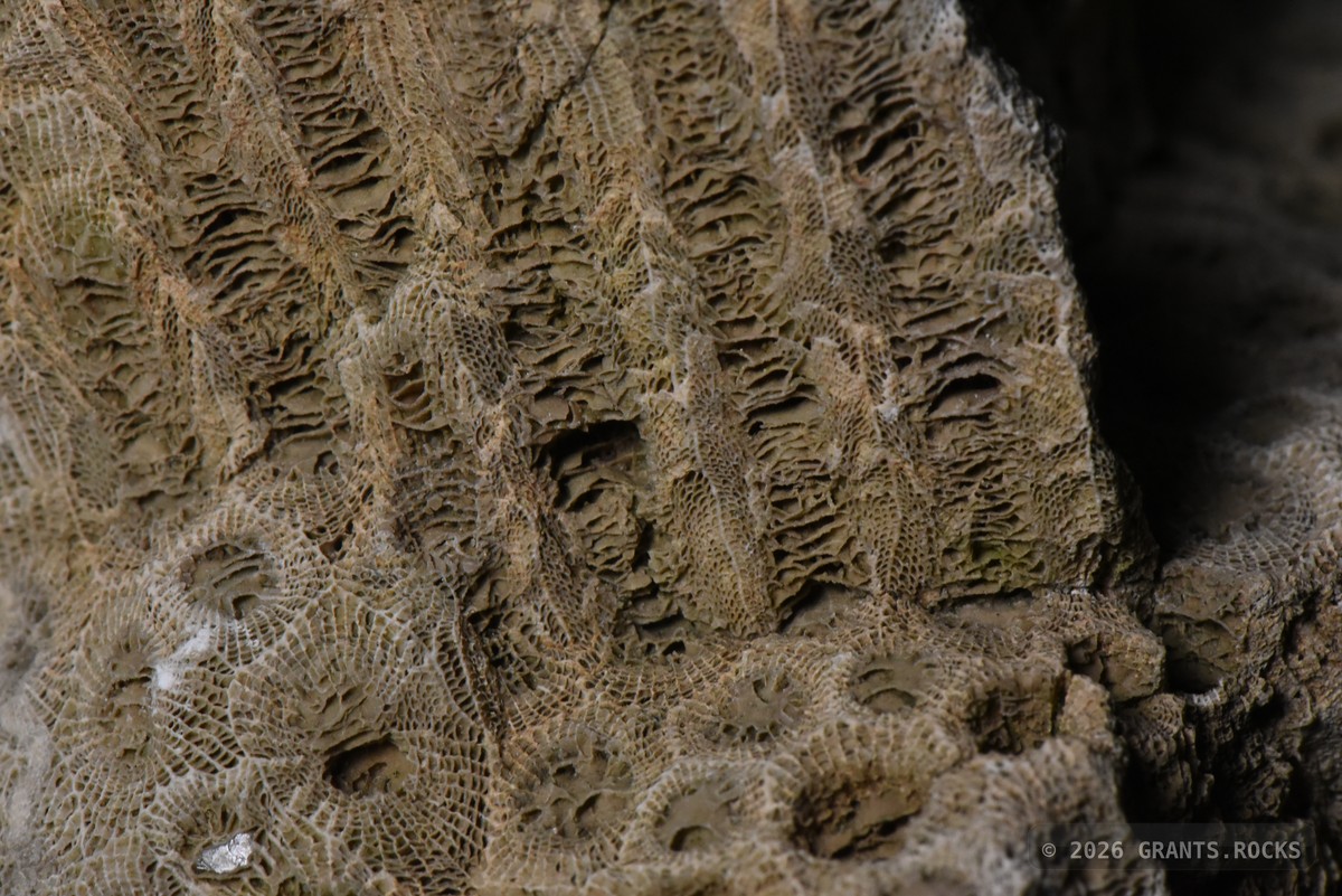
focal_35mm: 105
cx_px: 671
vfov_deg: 13.1
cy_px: 448
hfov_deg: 19.4
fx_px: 3915
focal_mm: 105
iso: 5000
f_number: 20
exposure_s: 1/40
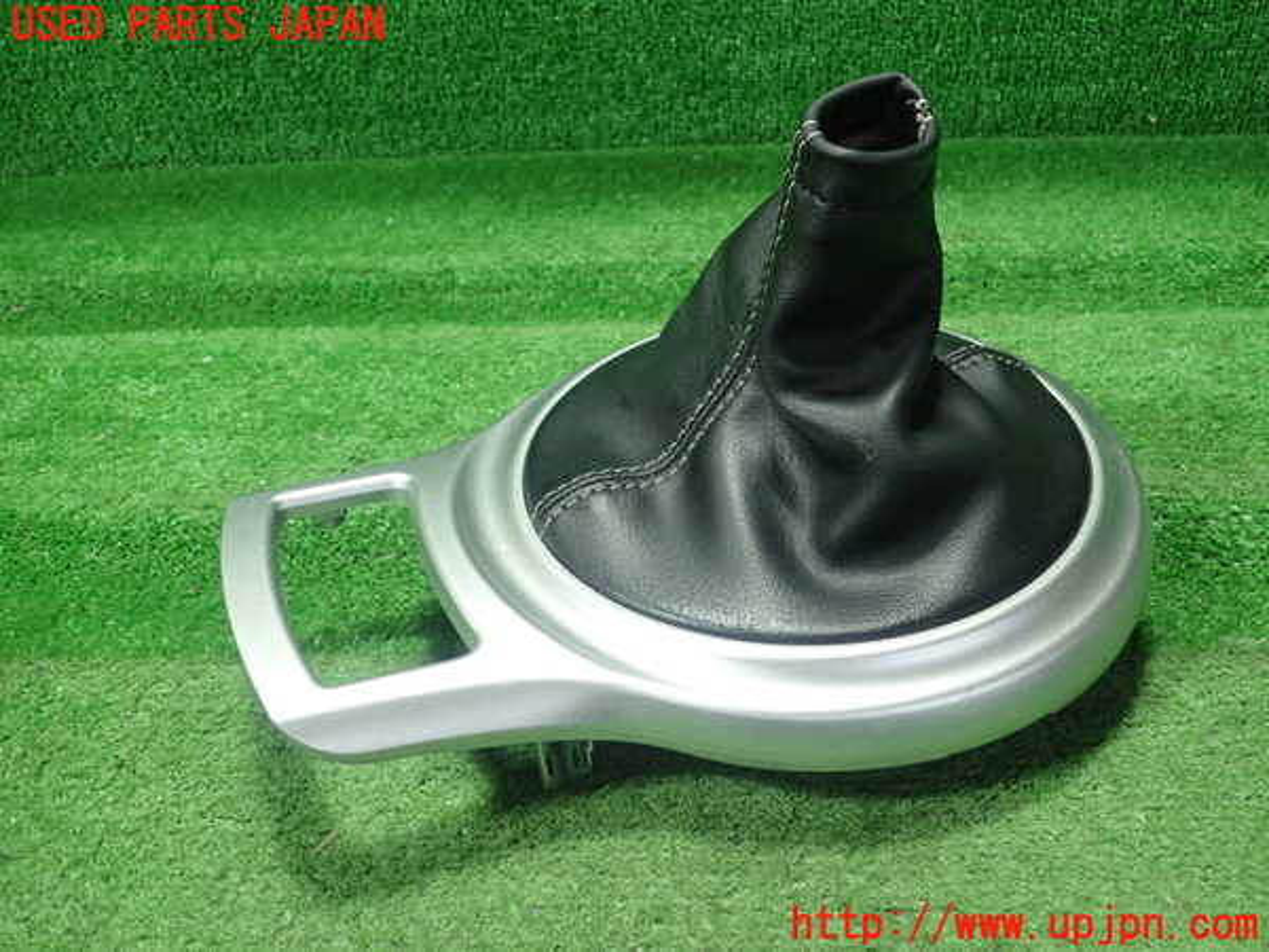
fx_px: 1100
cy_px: 476
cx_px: 634
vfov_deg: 46.8
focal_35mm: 30
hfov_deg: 60.0
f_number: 2.3
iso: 500
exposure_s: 1/125
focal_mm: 5.5
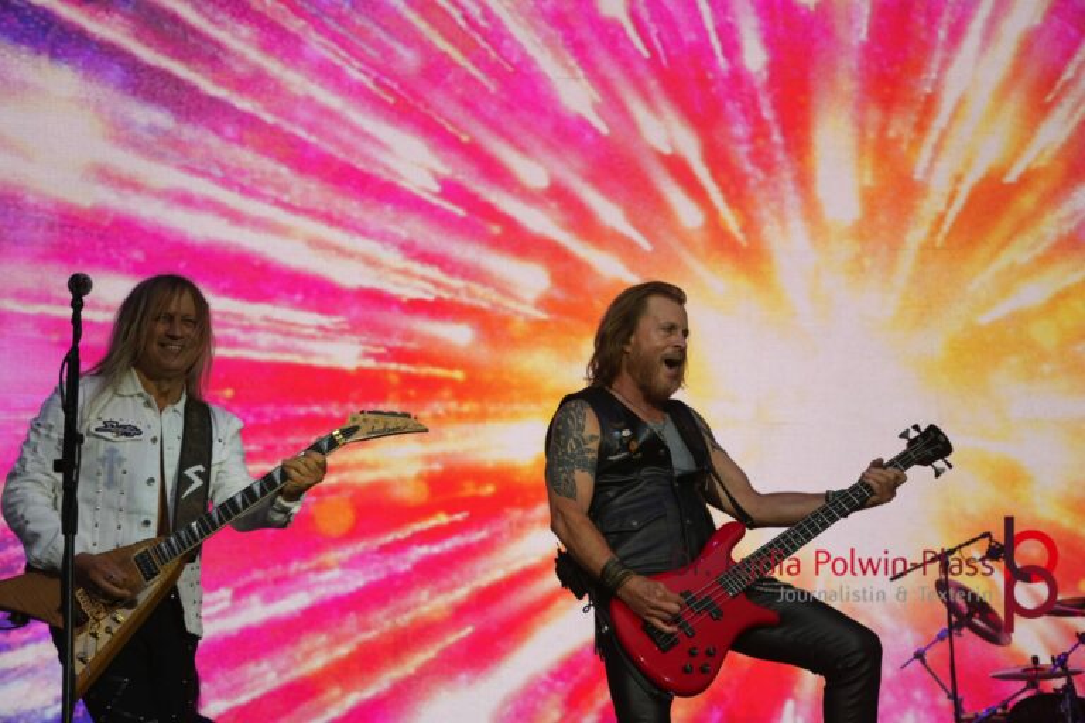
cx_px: 542
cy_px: 362
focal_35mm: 90
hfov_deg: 22.6
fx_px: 2712
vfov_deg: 15.2
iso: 250
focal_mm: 60
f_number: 4.5
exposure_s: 1/160
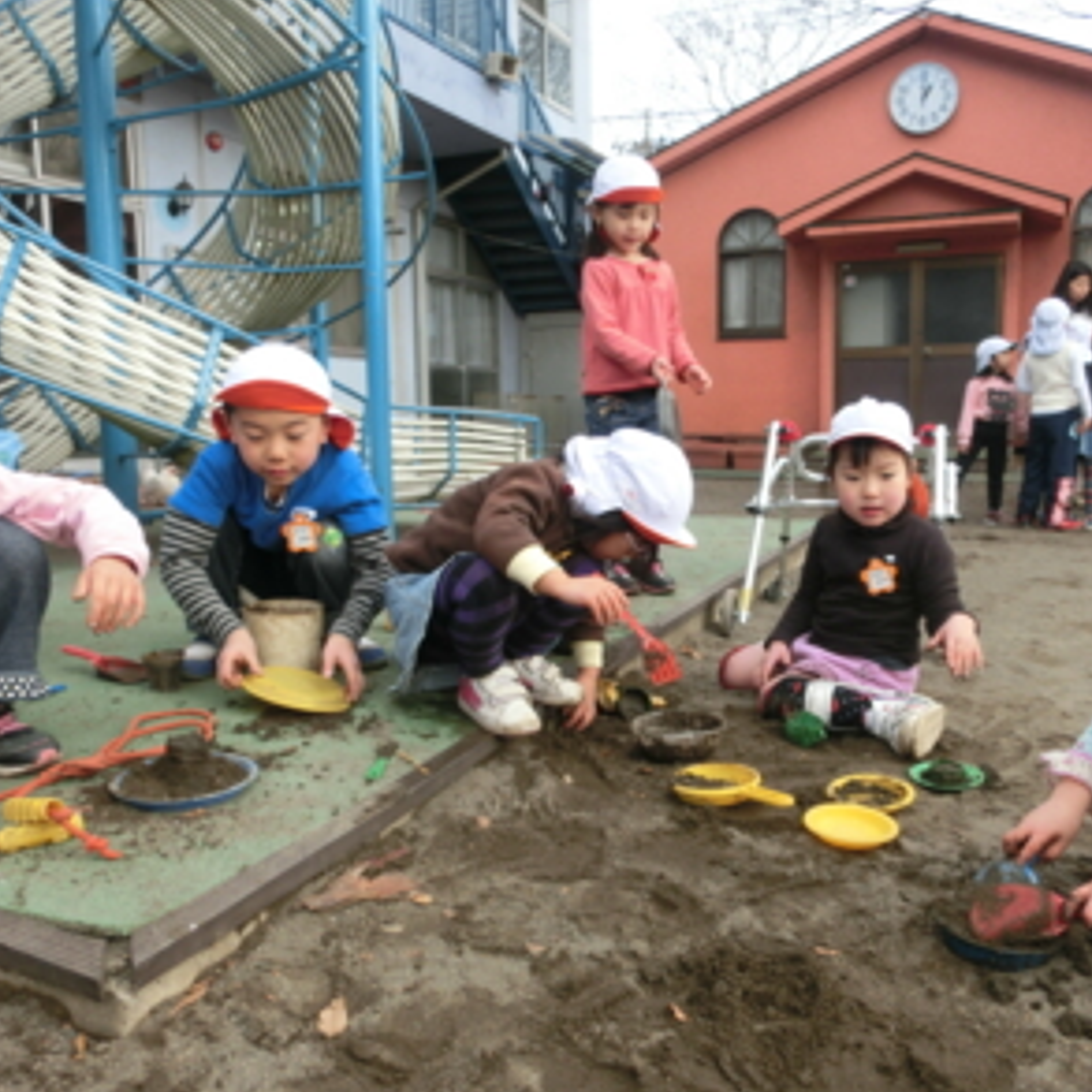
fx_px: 1035
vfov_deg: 55.6
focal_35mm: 29
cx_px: 615
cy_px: 555
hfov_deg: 55.5
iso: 80
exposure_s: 1/250
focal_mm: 4.24
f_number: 3
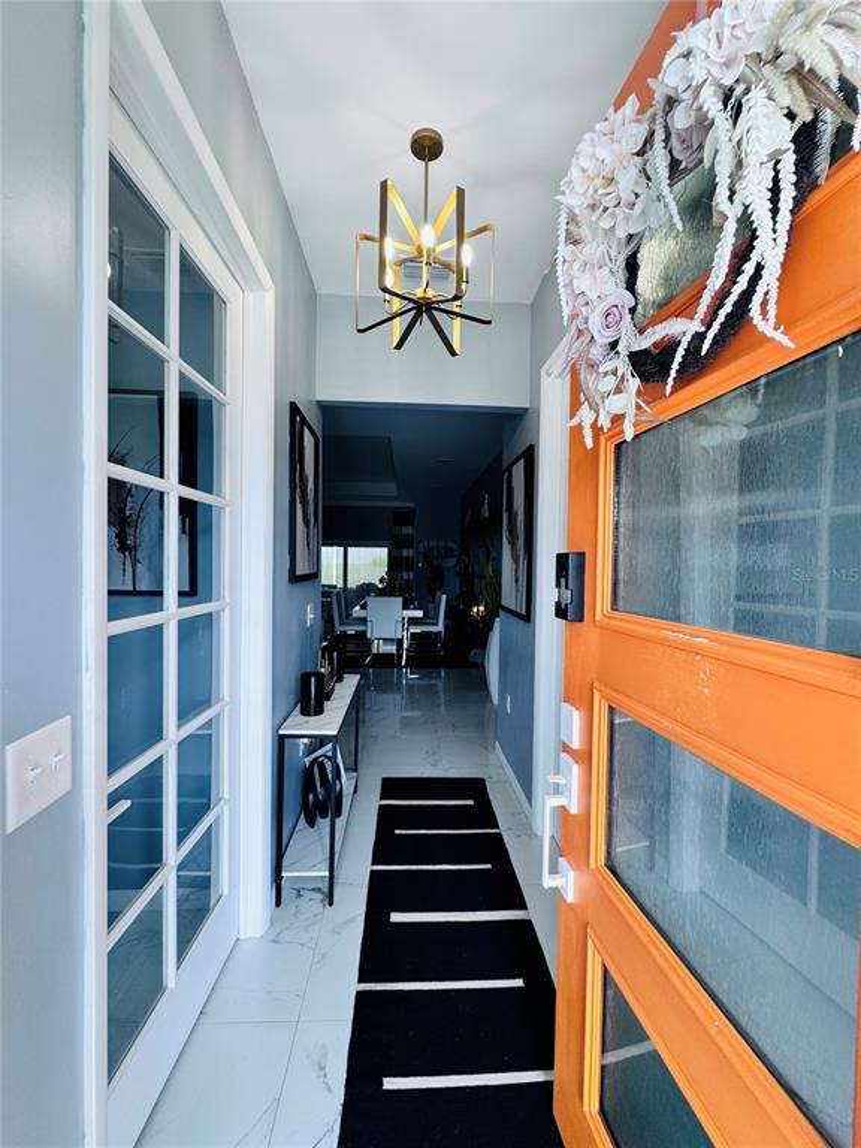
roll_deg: -0.6
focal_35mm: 14
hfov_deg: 85.7
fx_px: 464
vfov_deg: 102.1
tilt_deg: -1.0
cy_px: 574
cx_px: 430
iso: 80
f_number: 2.2
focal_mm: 2.22
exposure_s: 1/120
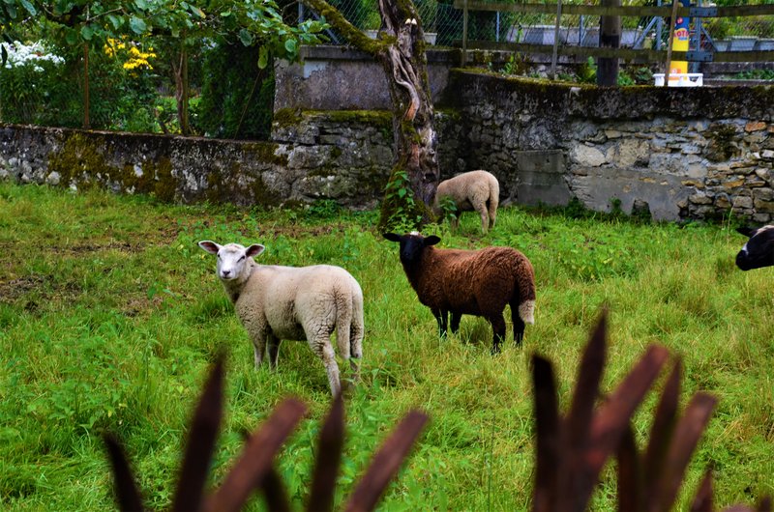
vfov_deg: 14.6
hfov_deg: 22.0
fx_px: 1996
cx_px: 387
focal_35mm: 93
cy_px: 256
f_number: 8
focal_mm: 62
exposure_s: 1/80
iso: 320
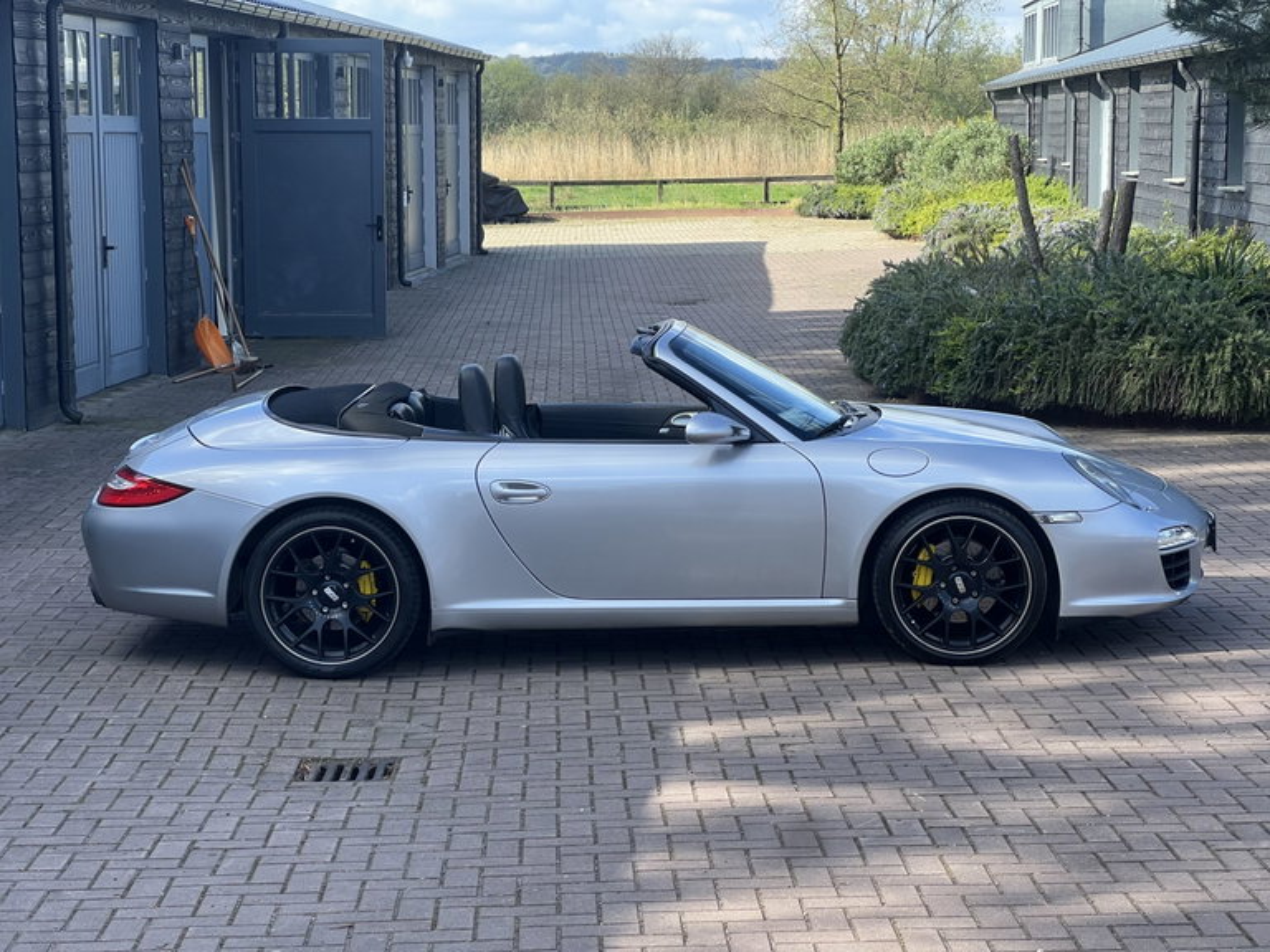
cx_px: 635
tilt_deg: -4.7
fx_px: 2825
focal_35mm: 77
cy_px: 476
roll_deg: +2.1
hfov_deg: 25.3
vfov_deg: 19.1
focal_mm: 9
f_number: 2.8
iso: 32
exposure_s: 1/224
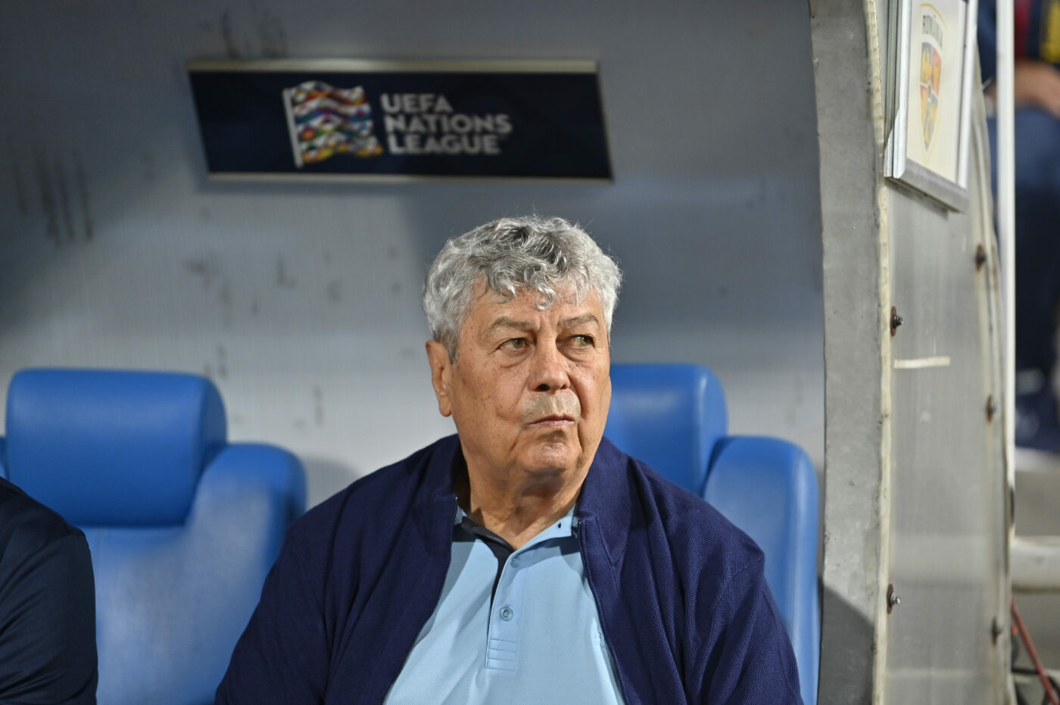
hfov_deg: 10.3
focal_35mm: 200
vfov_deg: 6.9
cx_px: 530
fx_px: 5884
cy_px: 352
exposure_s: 1/500
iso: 1250
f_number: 2.8
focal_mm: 200
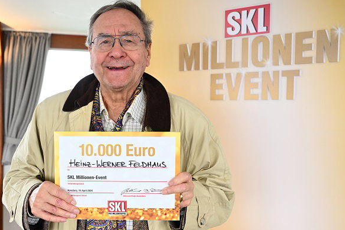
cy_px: 114
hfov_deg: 57.2
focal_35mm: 33
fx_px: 316
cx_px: 177
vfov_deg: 40.0
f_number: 4
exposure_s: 1/200
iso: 1000
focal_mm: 32
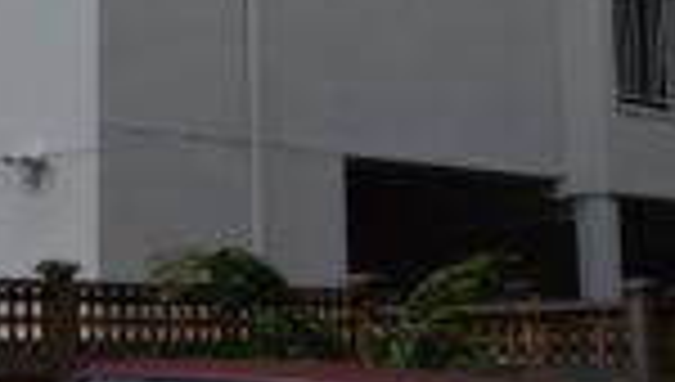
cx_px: 216
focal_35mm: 117
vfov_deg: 10.2
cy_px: -148
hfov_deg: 18.2
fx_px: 2098
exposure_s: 1/500
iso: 360
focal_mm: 28
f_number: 11
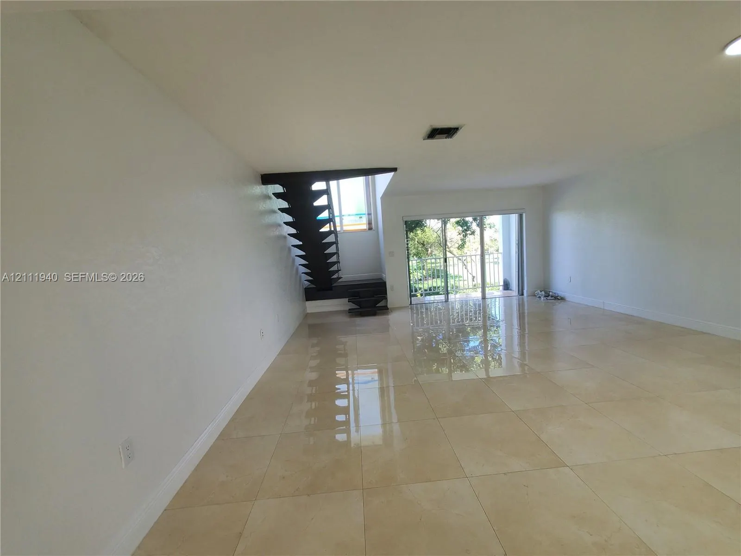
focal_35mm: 13
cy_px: 278
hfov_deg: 106.2
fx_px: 278
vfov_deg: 89.9
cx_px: 370
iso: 64
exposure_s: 1/60
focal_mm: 1.8
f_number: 2.2
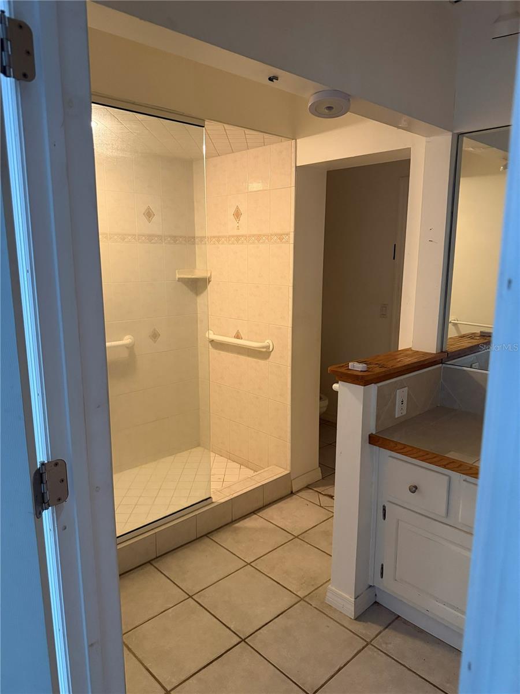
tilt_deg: -10.8
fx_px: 481
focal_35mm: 24
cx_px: 260
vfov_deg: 71.6
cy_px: 347
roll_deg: -0.1
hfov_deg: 56.8
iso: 640
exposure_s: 1/60
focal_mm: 6.76
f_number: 1.78
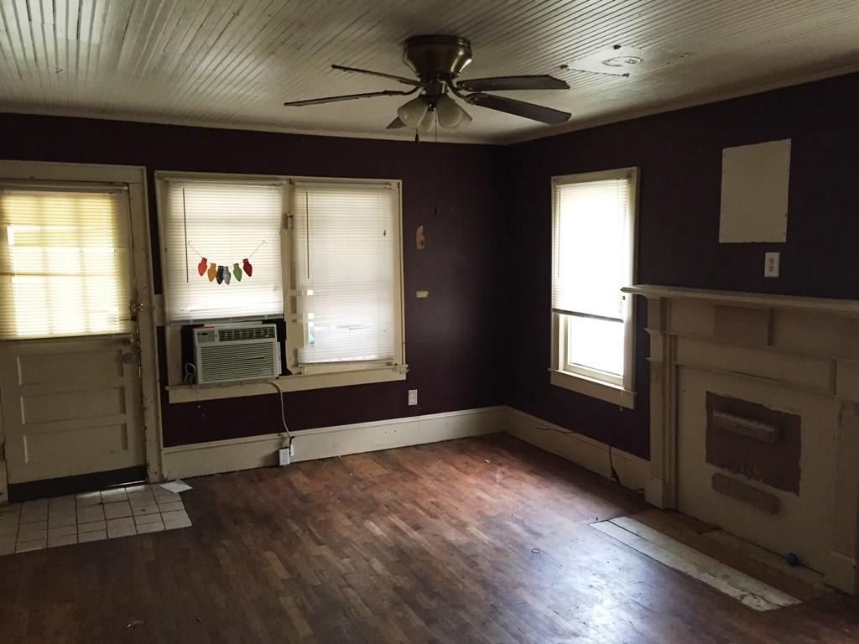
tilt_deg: -5.9
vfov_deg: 48.2
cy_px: 322
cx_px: 430
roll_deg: -1.2
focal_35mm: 29
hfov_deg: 61.7
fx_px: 720
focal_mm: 4.15
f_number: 2.2
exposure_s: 1/30
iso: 200
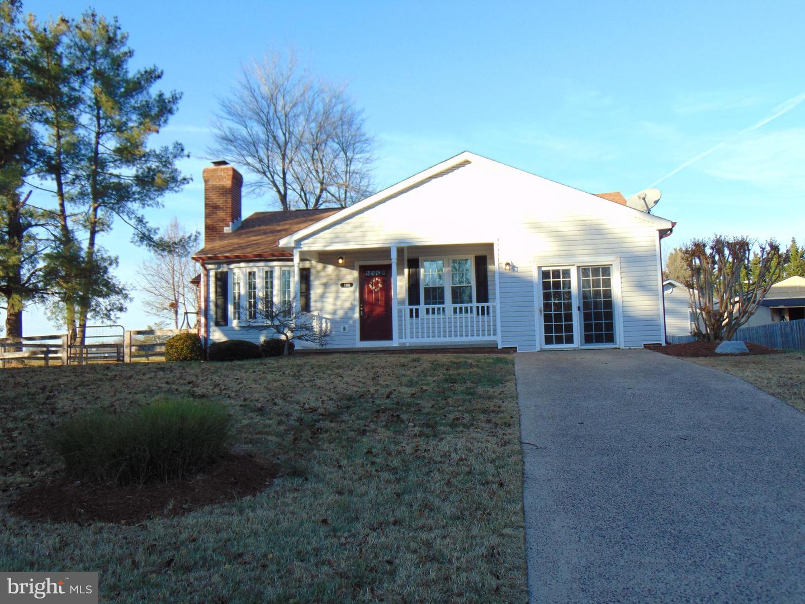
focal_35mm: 35
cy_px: 302
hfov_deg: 52.6
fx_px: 814
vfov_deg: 40.7
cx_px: 402
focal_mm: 6.3
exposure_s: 1/400
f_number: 3.2
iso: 80
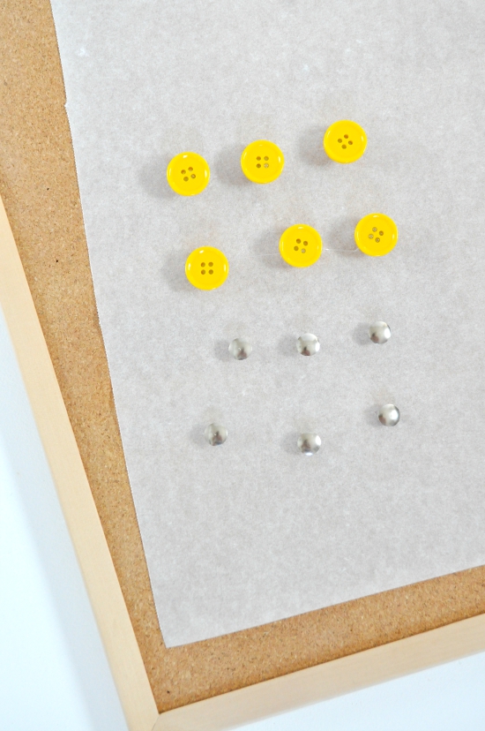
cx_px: 242
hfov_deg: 25.0
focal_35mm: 54
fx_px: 1094
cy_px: 366
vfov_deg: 36.9
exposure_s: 1/80
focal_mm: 36
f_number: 6.3
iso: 1600
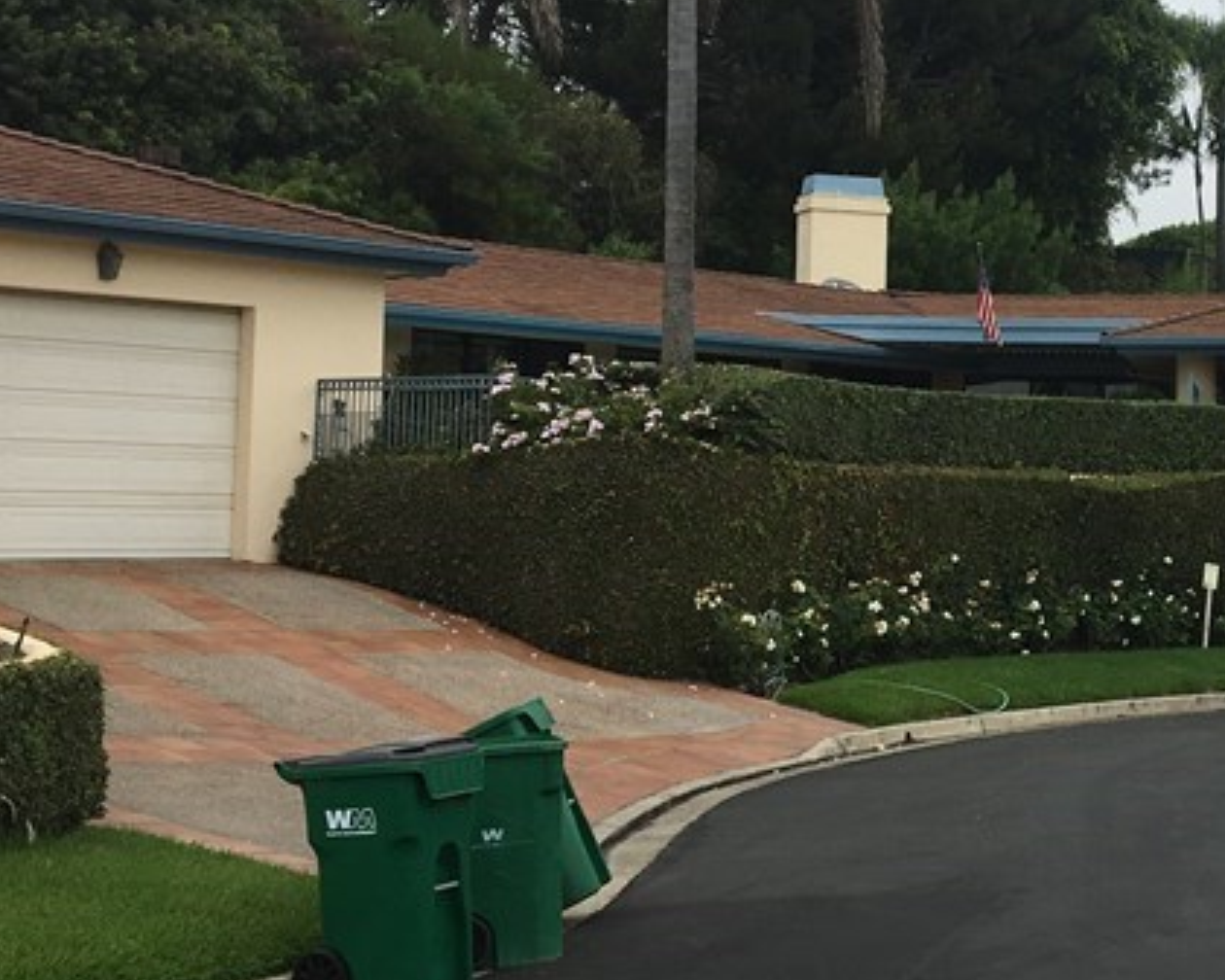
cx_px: 1070
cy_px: 303
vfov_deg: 22.0
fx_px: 2502
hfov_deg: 26.7
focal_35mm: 69
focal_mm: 4.15
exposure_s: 1/1876
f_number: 2.2
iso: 25
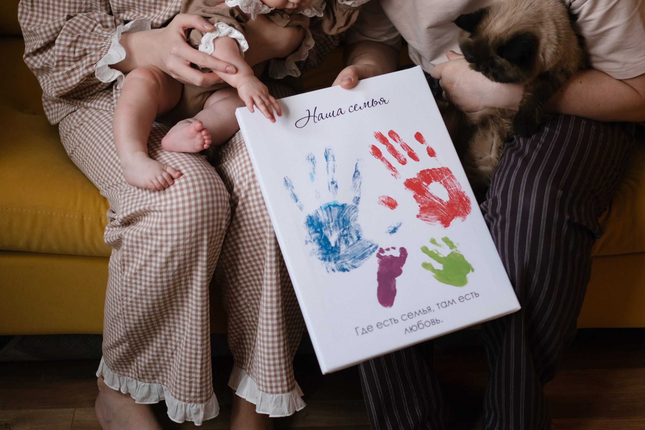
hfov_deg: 33.4
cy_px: 113
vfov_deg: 22.4
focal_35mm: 60
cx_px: 352
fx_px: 1075
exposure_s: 1/250
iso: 400
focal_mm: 35
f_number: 1.8
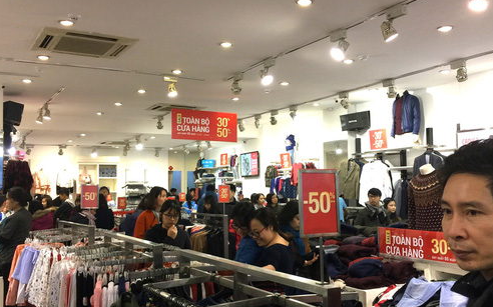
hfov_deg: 49.3
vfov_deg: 31.9
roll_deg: -0.1
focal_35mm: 40
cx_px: 252
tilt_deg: +3.4
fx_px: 537
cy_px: 164
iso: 40
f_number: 2.2
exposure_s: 1/17
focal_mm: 4.15
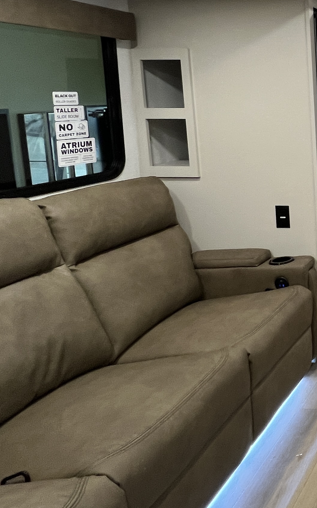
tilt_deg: -8.2
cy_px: 169
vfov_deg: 56.9
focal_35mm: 33
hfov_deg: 26.2
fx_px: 456
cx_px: 491
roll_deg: -0.5
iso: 160
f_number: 1.8
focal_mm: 1.57
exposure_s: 1/65
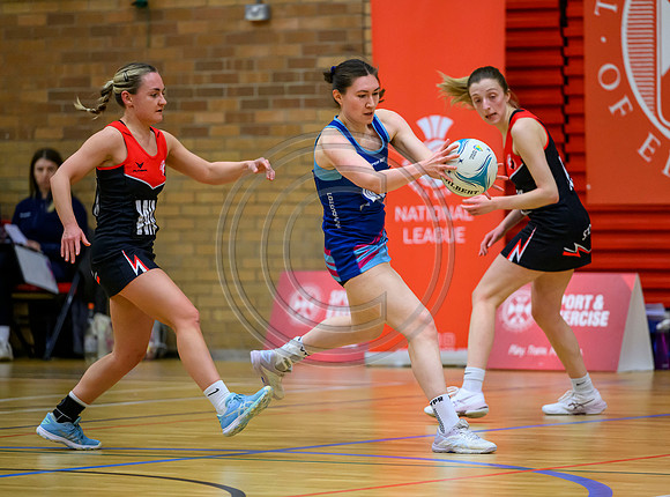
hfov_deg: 7.9
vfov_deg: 5.9
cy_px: 250
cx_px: 377
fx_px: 4827
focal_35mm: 250
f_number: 2.8
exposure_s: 1/1000
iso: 5000
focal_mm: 200
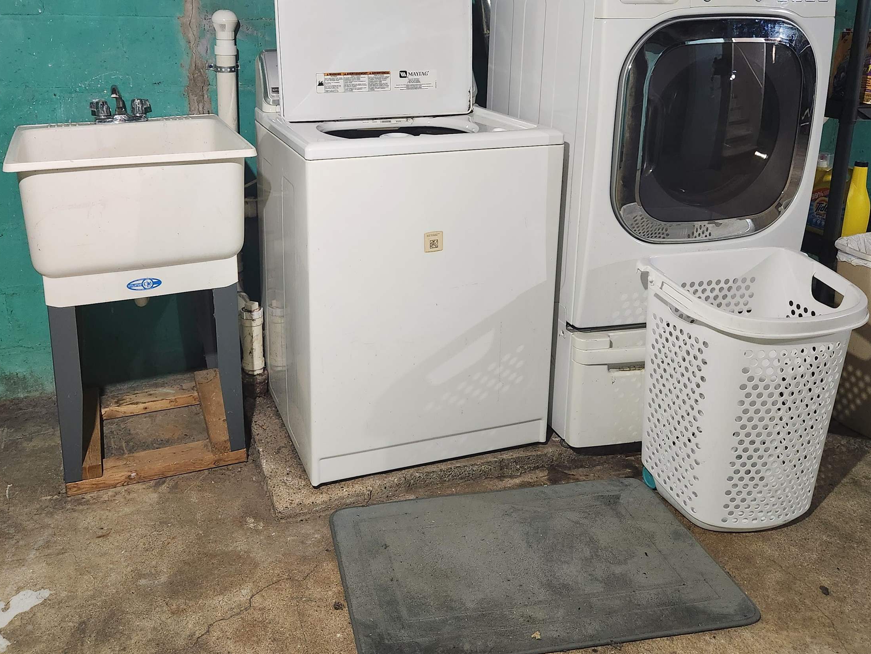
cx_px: 380
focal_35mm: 32
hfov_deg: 56.6
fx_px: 805
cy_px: 208
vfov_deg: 43.4
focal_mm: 5.4
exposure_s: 1/60
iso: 640
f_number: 1.8
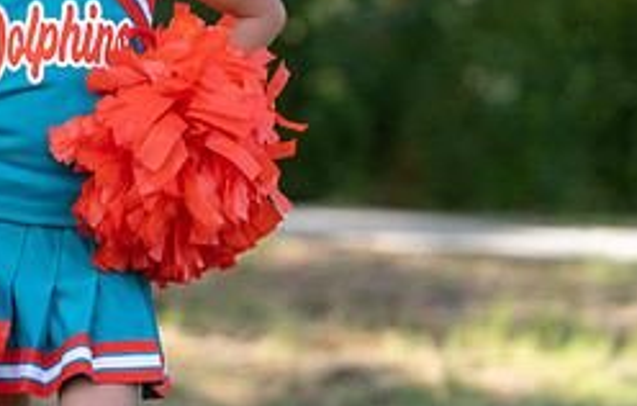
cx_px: 73
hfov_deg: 9.2
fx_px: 3962
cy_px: -17
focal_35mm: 227
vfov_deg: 5.8
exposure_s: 1/400
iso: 100
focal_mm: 95
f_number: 2.8
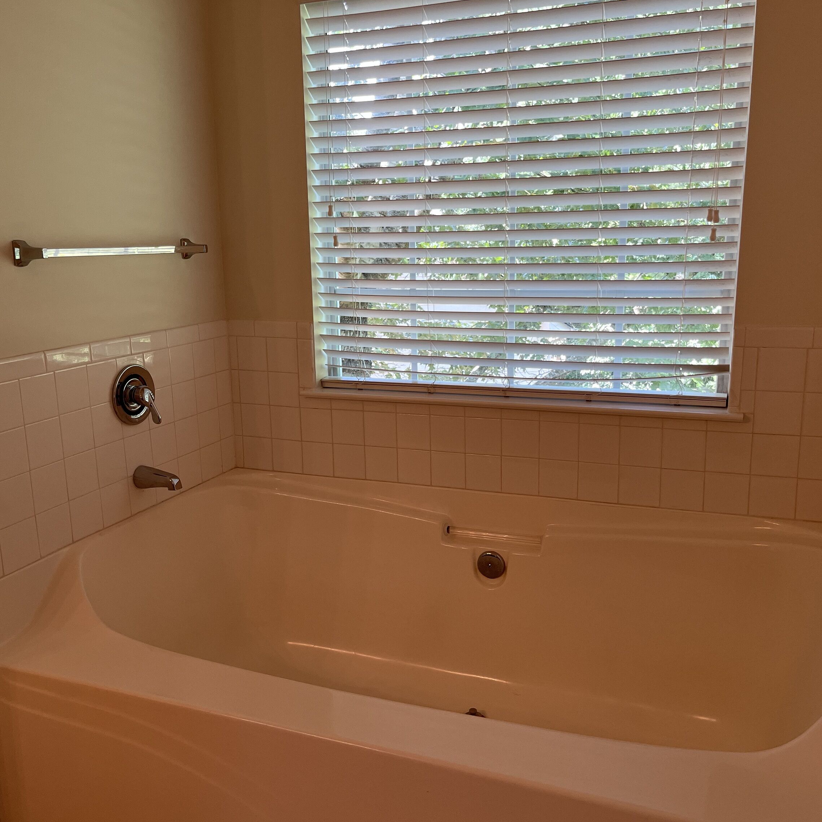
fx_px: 833
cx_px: 410
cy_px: 414
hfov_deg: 52.5
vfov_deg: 52.5
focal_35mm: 31
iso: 125
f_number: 1.6
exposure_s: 1/120
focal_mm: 5.1
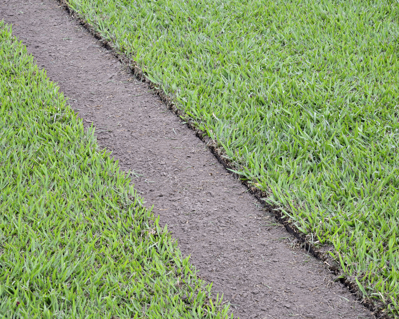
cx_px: 178
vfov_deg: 12.1
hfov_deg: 15.2
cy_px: 160
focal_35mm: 127
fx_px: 1500
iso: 100
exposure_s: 1/6
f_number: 22
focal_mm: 112
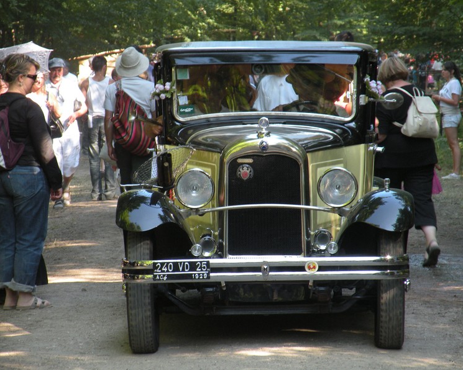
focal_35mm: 197
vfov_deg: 7.8
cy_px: 186
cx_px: 248
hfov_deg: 9.8
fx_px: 2699
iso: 147
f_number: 4.5
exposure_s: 1/59.8
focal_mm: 33.3
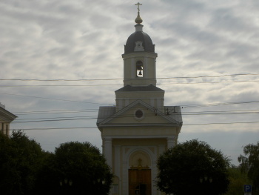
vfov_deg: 16.6
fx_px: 666
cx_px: 130
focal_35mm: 89
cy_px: 98
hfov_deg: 22.0
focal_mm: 14.7
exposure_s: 1/500
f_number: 7.8
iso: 50
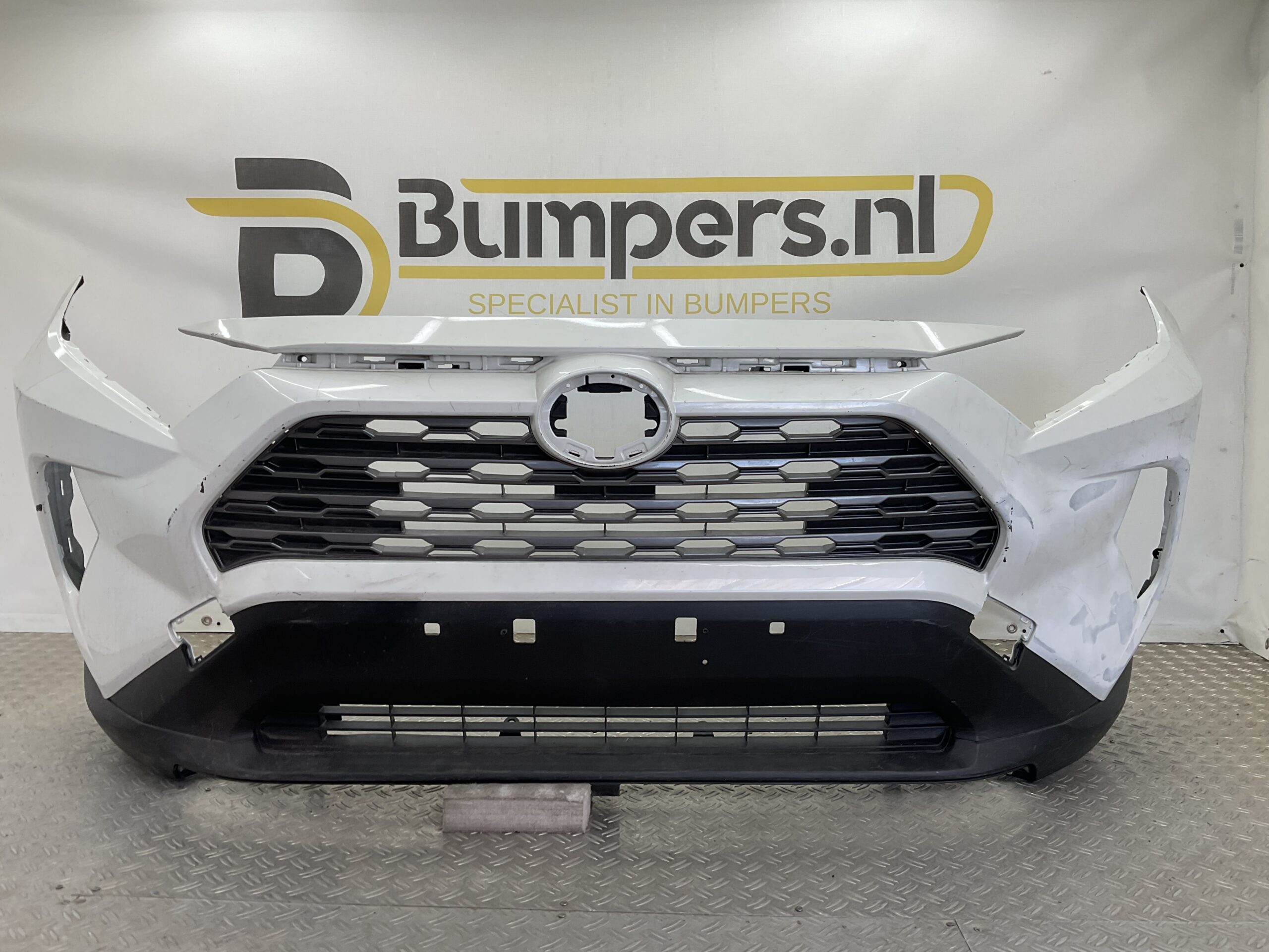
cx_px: 634
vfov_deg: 48.2
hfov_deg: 61.7
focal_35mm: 29
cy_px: 476
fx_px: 1063
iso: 16
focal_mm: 3
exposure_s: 1/139
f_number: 1.8
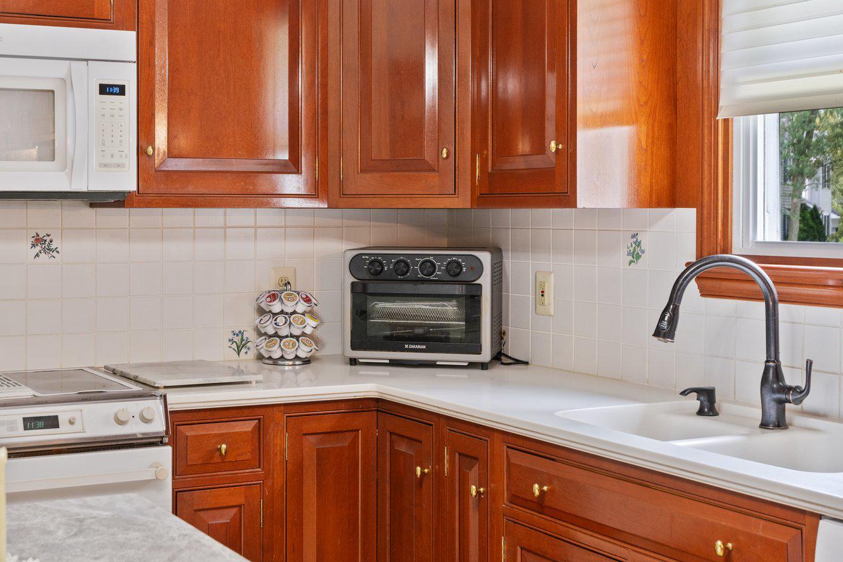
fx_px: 1265
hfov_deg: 36.4
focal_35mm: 54
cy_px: 294
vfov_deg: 25.1
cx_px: 269
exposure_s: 1/3
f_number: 7.1
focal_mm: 35
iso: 320
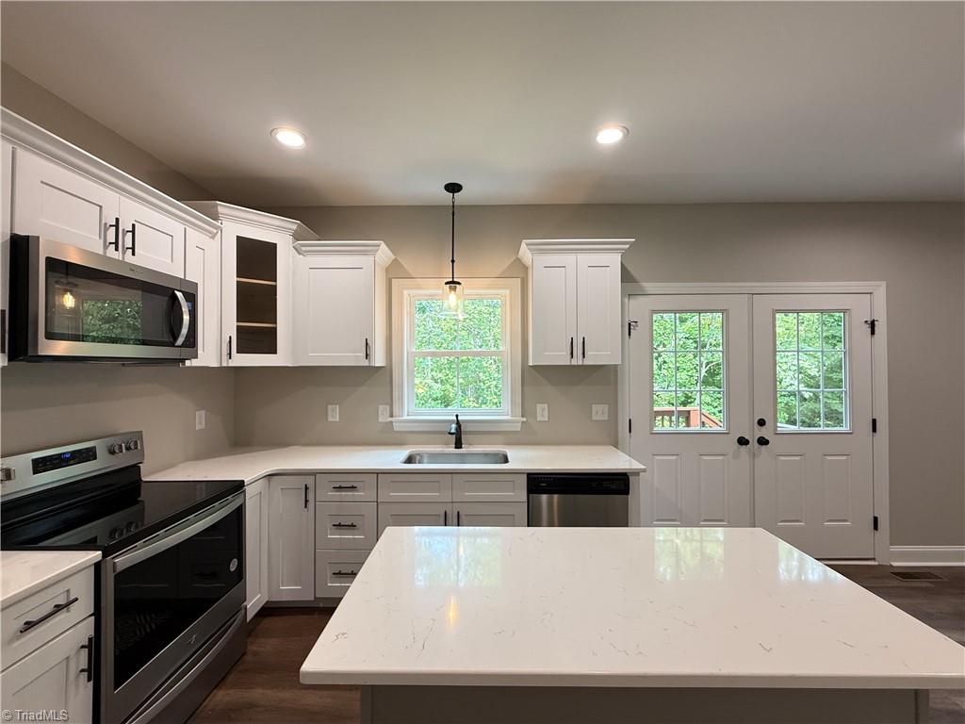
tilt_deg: +0.3
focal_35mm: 14
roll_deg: +0.0
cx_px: 482
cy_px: 362
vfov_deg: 85.7
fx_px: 390
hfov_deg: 102.1
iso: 125
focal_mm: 2.22
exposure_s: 1/120
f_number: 2.2
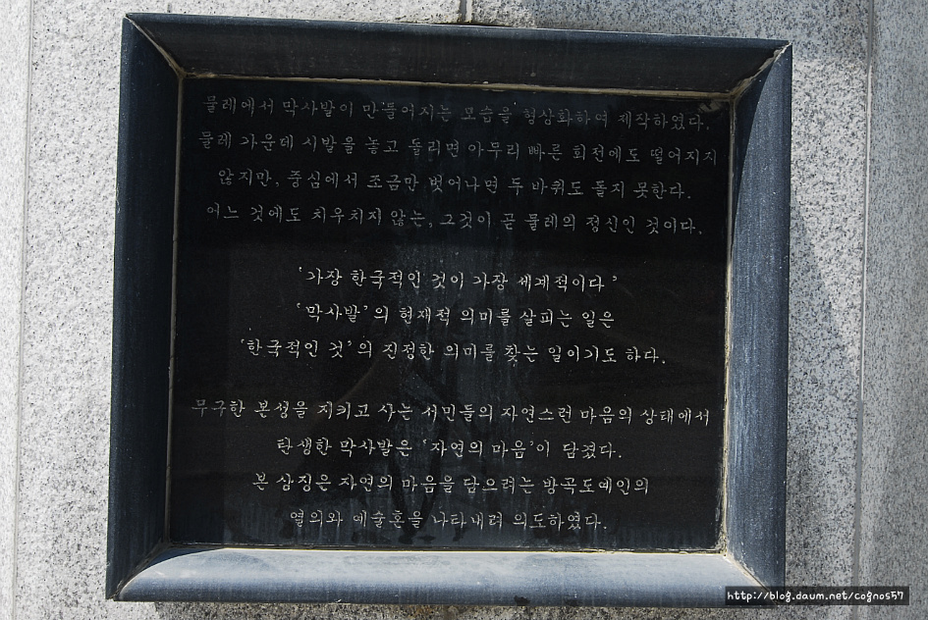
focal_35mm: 36
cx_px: 464
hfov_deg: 53.1
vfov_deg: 36.9
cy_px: 310
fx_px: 929
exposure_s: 1/80
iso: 125
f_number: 11
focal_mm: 24
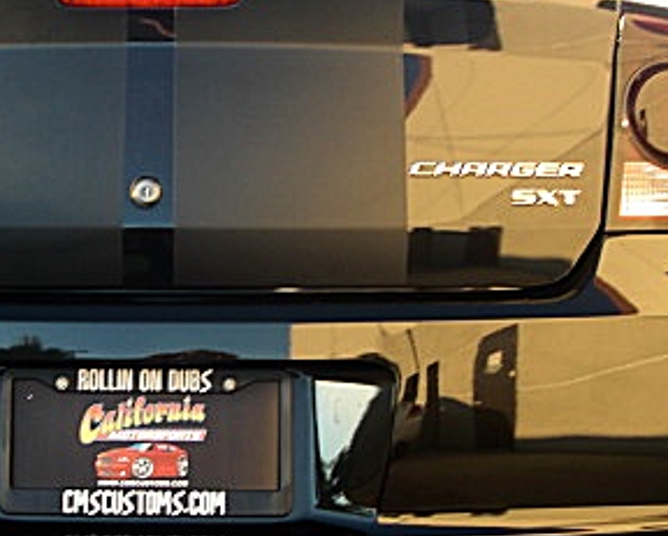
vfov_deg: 19.7
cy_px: 290
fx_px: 1544
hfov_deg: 24.2
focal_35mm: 78
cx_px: 199
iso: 50
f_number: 2.8
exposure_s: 1/80
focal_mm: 6.3
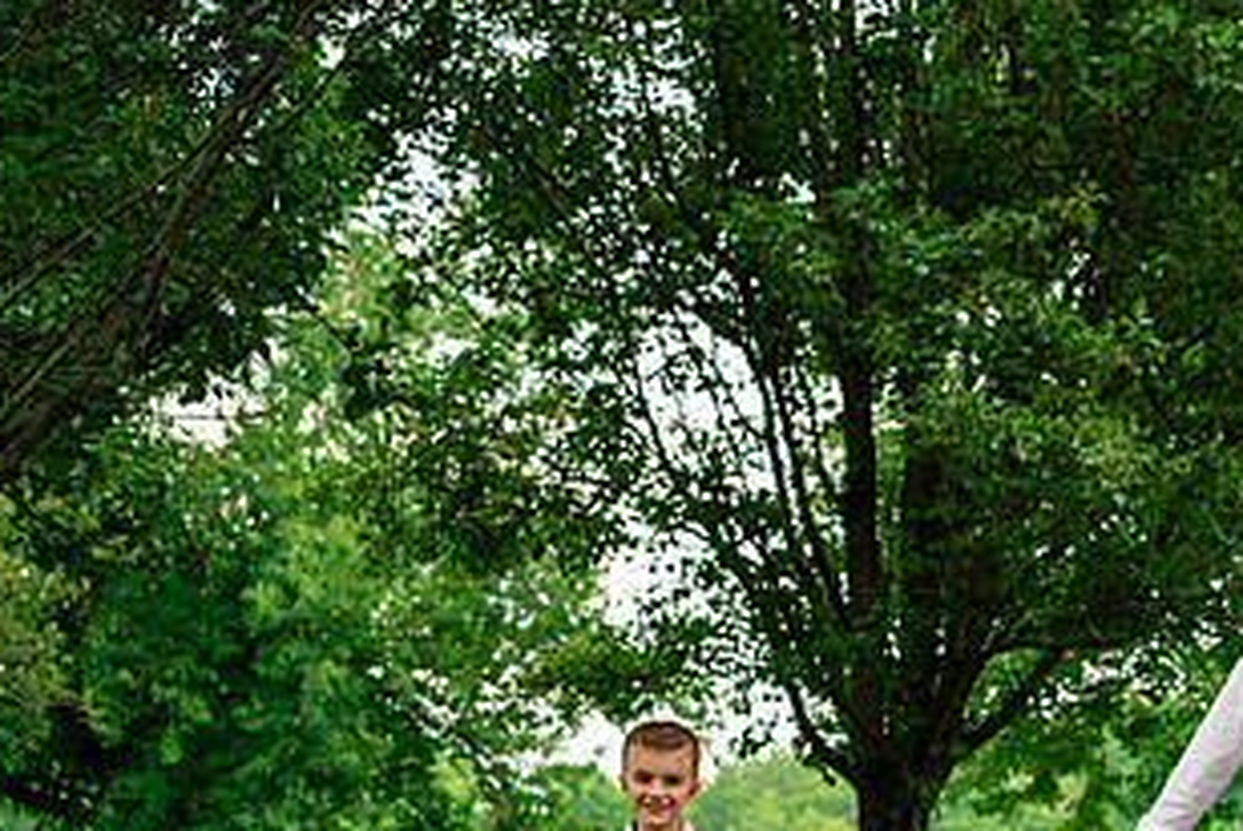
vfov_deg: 8.6
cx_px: 1045
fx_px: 5530
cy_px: 708
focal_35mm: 160
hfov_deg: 12.8
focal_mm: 85
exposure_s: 1/320
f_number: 5
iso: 500
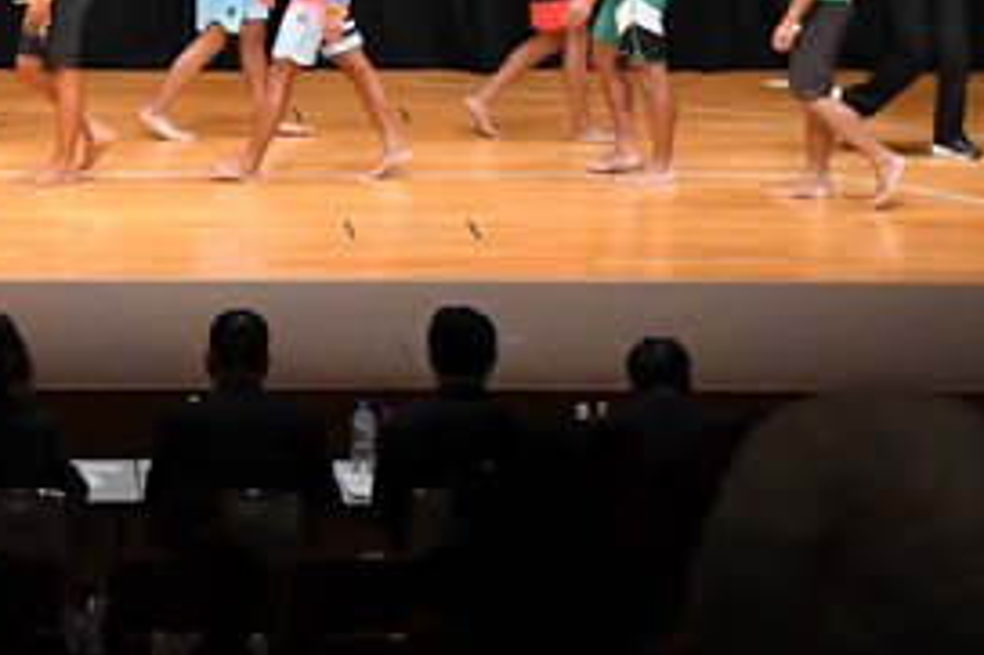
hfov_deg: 10.0
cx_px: -38
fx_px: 5600
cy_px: -257
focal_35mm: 205
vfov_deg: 6.6
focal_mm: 48
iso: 4000
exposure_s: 1/400
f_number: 5.6
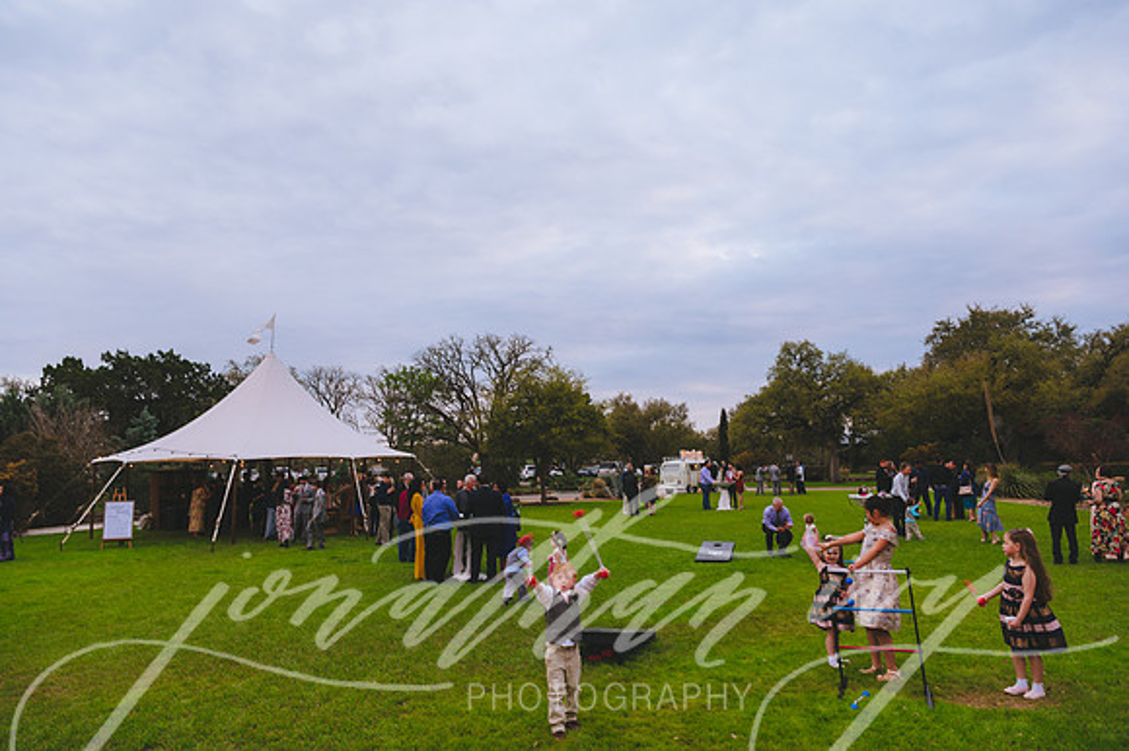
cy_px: 376
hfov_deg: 73.8
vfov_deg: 53.1
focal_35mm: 24
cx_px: 564
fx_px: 752
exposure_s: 1/50
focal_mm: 24
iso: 125
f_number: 5.6
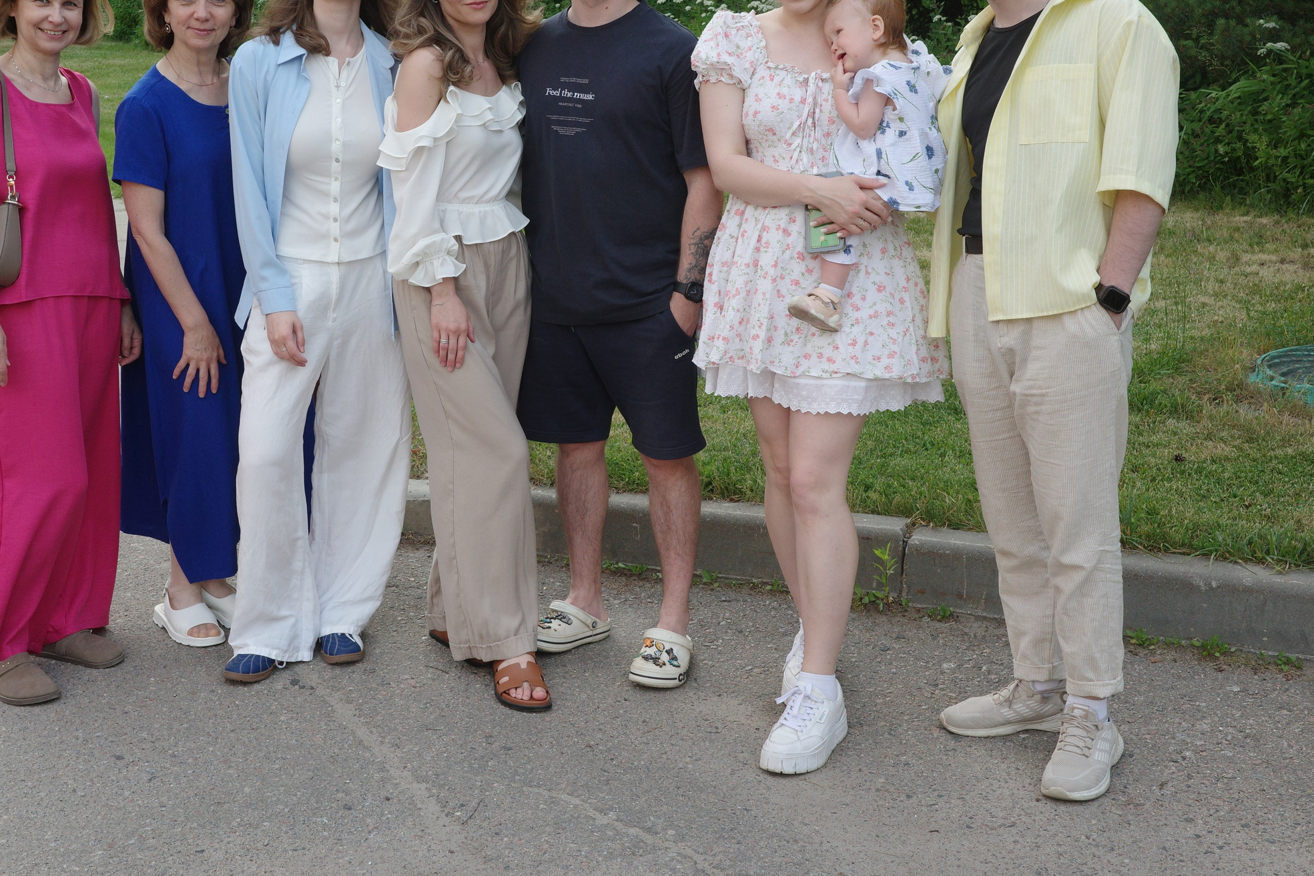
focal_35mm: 52
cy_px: 322
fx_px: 1898
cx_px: 492
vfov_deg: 25.9
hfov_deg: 38.0
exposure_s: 1/200
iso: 500
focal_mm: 26
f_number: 6.3
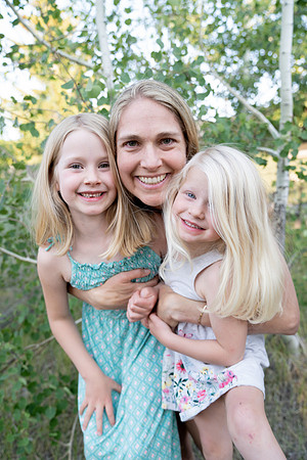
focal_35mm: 29
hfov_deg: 45.0
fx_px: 371
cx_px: 154
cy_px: 230
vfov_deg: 63.7
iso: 320
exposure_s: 1/160
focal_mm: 29
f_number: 3.5
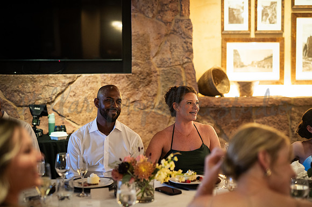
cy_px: 104
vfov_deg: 26.0
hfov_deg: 38.2
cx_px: 156
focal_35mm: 52
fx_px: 450
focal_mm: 50
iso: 2500
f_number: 2
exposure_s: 1/80
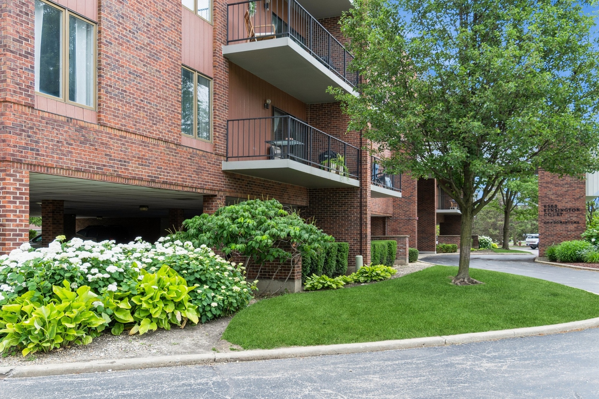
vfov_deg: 40.0
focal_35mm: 33
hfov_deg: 57.2
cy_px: 200
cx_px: 300
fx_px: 549
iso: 200
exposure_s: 1/125
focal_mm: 22
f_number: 8
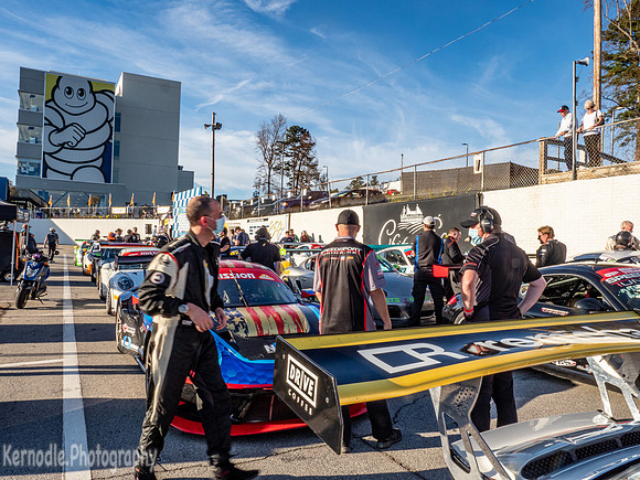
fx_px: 518
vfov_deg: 49.7
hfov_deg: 63.4
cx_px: 320
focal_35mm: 28
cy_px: 240
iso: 500
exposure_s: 1/60
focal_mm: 14
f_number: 22
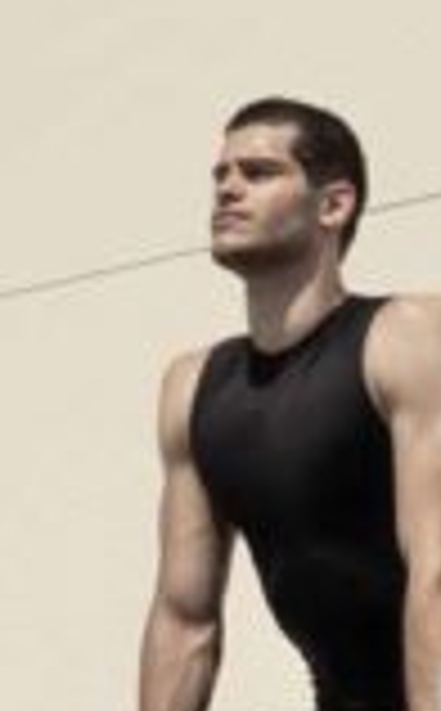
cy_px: 612
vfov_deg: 12.0
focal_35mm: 174
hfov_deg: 7.5
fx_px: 3364
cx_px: -20
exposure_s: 1/3200
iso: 200
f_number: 4.5
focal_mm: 50
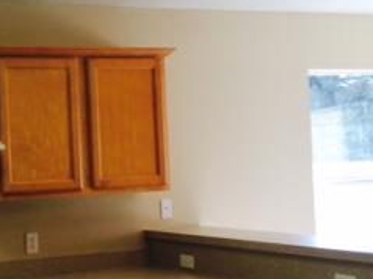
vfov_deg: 18.8
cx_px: -27
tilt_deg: -3.1
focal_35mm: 78
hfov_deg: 23.6
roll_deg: +2.8
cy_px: 169
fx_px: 840
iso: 50
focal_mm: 4.15
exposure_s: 1/60
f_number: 2.2
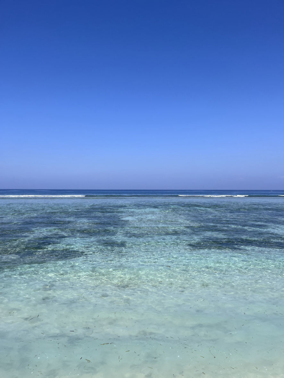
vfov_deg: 67.3
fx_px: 284
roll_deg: +0.1
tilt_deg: -0.5
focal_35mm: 26
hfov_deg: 53.1
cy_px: 189
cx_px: 142
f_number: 1.6
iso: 50
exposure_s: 1/5319
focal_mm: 5.1
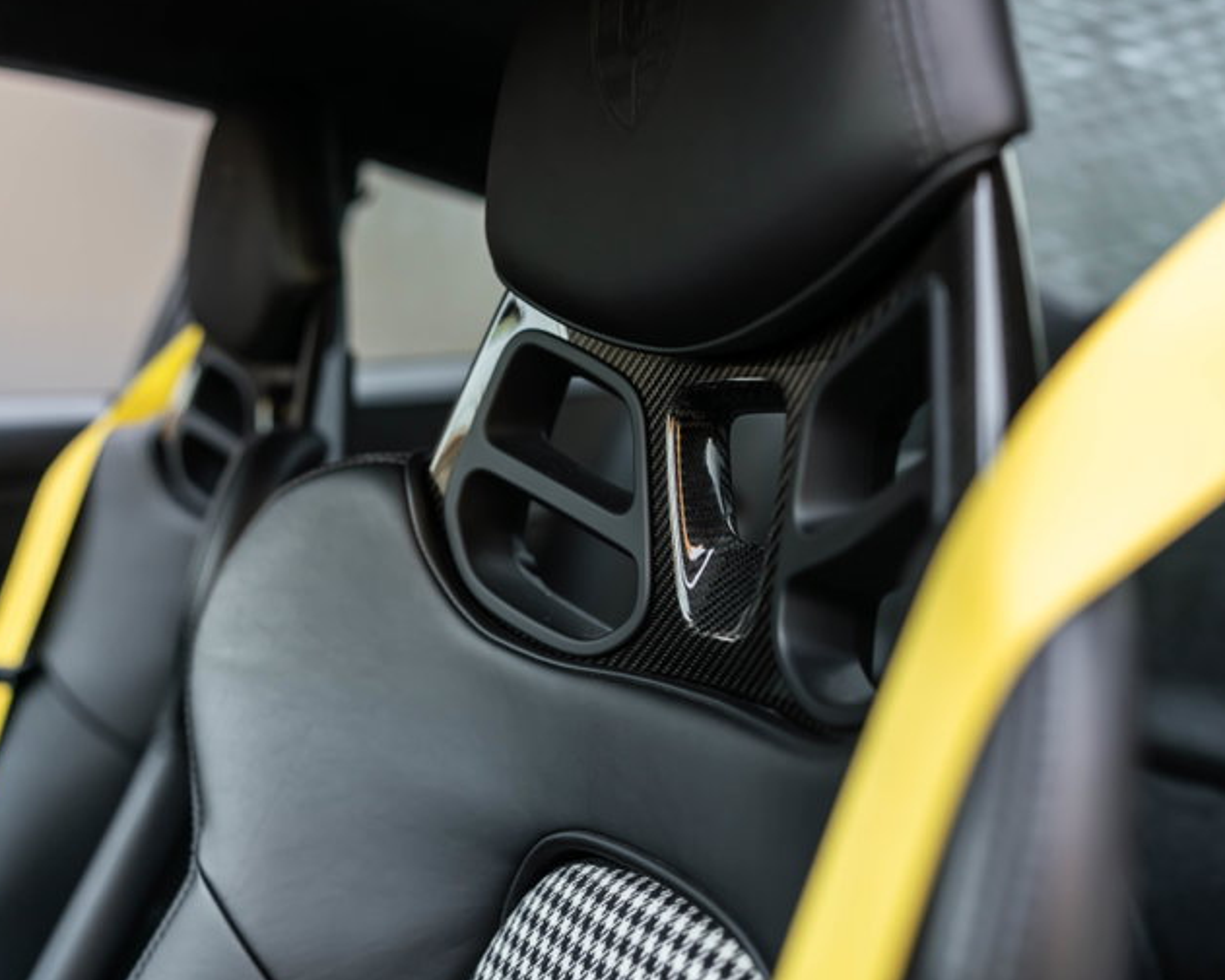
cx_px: 693
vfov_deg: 37.3
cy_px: 487
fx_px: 1450
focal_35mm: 40
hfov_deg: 45.7
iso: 1000
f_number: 2.2
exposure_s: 1/100
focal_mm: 35
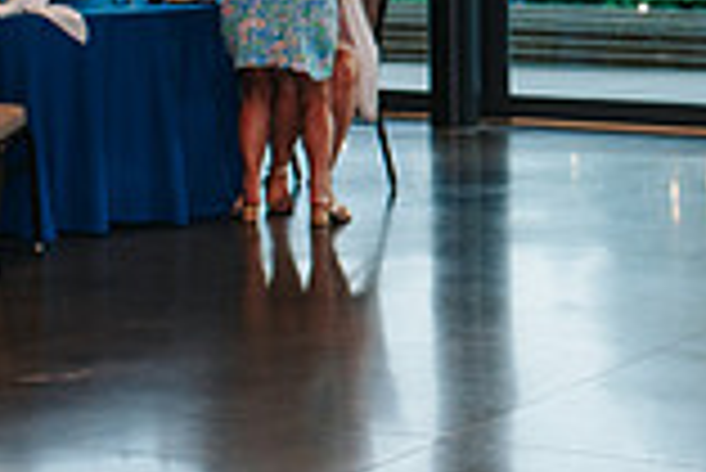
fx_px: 2787
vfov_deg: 9.6
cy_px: -56
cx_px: 907
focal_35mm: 142
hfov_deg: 13.9
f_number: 2.8
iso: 280
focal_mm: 35
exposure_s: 1/160
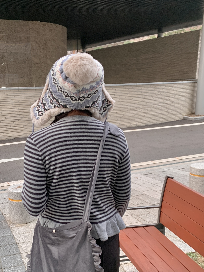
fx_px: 204
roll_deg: +1.9
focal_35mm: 26
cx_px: 102
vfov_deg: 67.3
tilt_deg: -14.2
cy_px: 136
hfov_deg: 53.1
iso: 100
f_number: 1.8
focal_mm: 4.25
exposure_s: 1/100
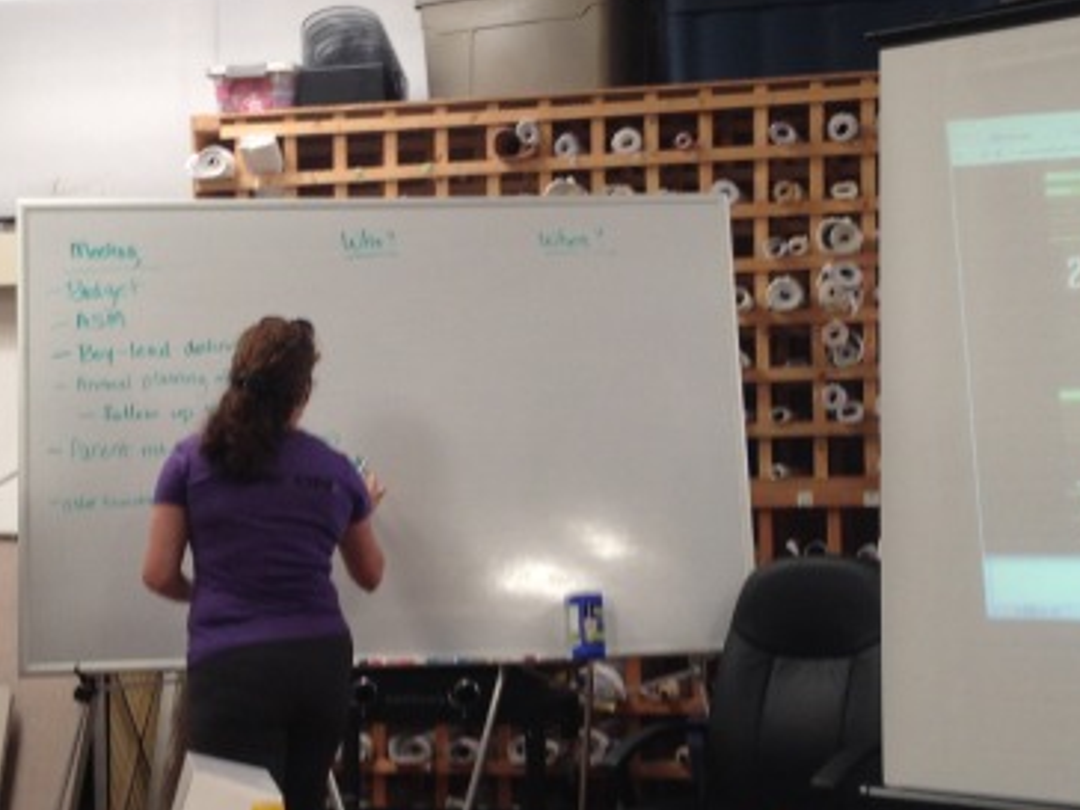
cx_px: 501
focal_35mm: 77
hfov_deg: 25.3
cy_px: 493
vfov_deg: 19.1
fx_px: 2402
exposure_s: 1/40
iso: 64
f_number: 2.4
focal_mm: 4.28
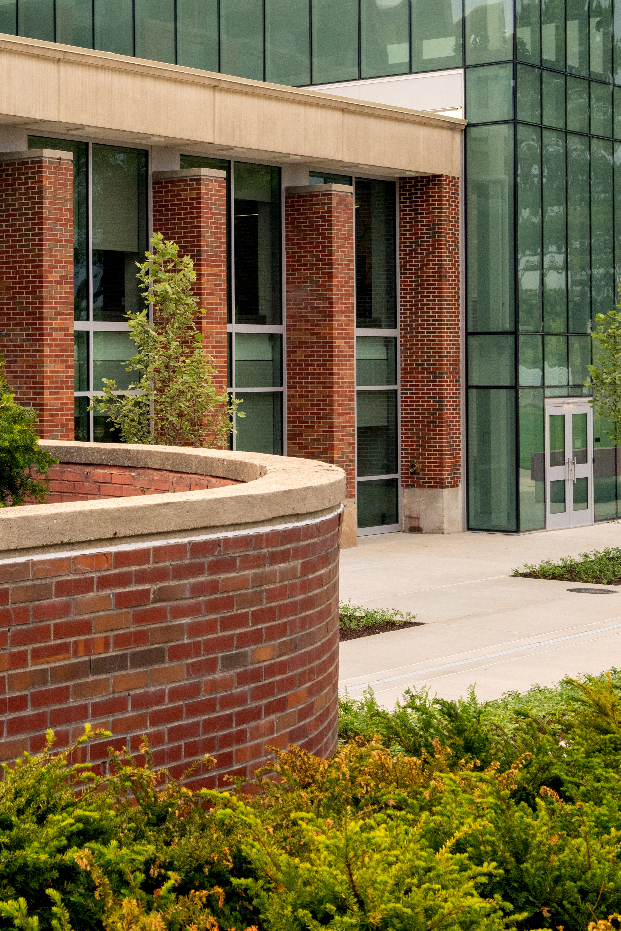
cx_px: -141
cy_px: 325
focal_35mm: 73
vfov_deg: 27.6
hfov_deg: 17.7
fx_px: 1888
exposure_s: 1/320
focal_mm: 35
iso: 1600
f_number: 11
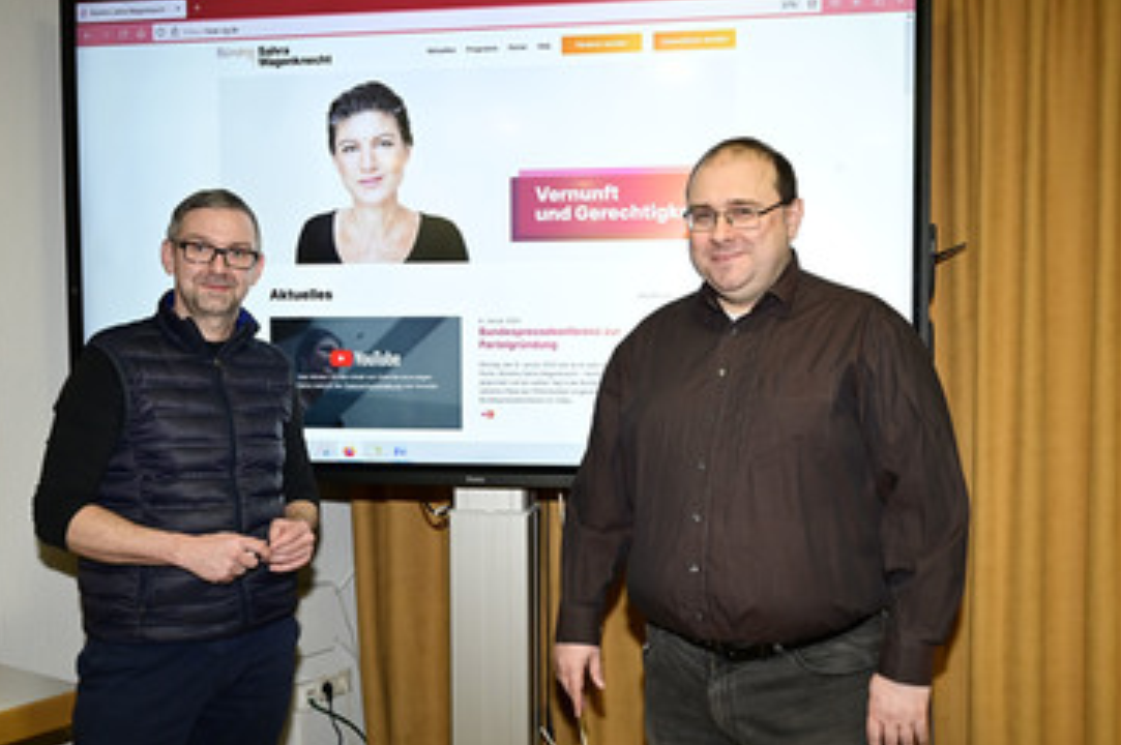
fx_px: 933
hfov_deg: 61.7
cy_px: 391
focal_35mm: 30
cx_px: 486
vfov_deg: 43.5
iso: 1600
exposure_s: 1/125
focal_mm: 24
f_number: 4.5
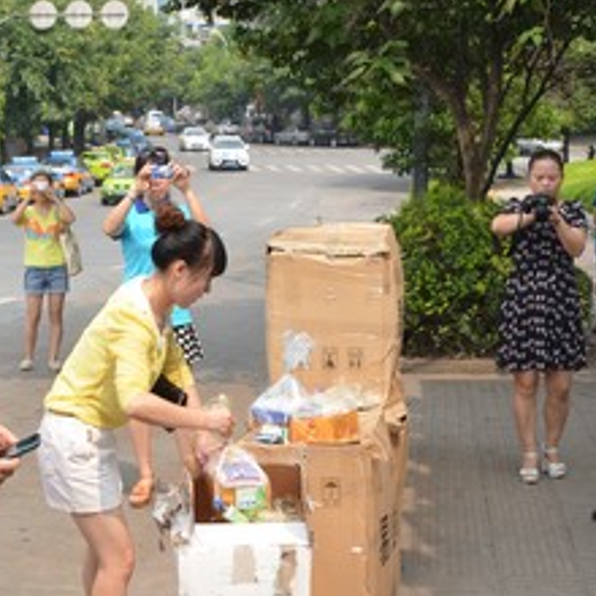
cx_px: 341
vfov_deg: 21.4
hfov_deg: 21.4
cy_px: 324
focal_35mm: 81
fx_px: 1578
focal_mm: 28
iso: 160
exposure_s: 1/250
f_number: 8
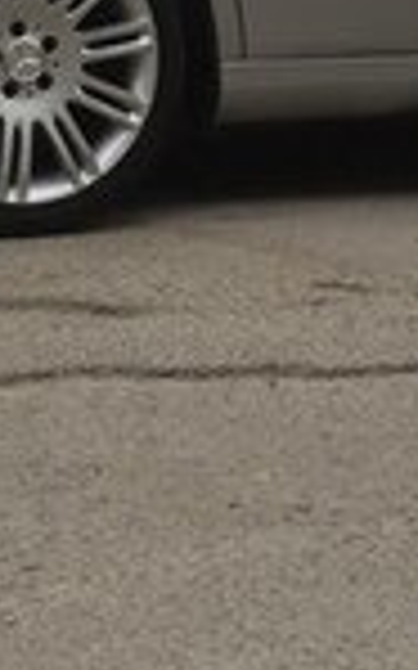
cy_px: -232
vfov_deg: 14.6
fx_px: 2481
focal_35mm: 136
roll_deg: -1.1
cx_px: 166
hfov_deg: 9.6
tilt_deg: +3.4
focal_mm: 4.15
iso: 32
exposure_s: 1/395
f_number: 2.2
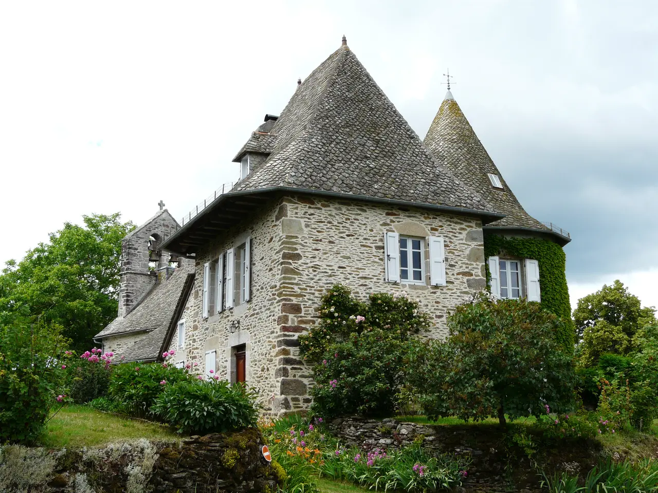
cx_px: 329
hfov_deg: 44.8
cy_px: 246
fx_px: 798
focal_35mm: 42
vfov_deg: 34.3
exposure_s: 1/250
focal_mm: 6.8
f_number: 5.6
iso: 100
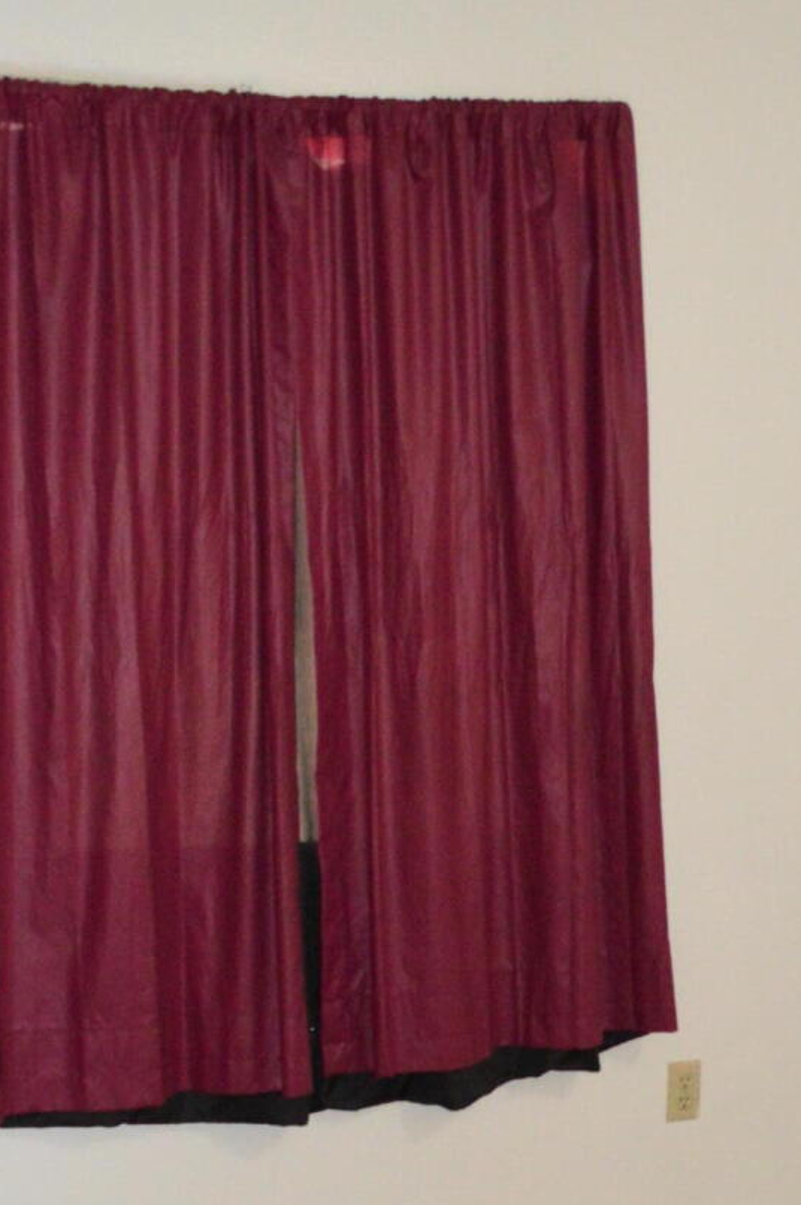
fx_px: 2240
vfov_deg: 29.1
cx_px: 726
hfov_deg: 19.9
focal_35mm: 67
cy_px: 1053
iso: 2500
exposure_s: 1/60
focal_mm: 18
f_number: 3.5
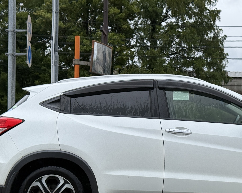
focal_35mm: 92
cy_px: 142
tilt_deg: +1.5
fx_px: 659
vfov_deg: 16.6
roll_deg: -0.7
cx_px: 195
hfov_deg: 20.6
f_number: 1.78
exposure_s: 1/1795
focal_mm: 6.76
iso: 64
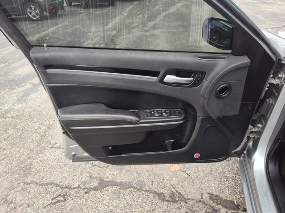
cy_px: 106
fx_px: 189
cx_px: 142
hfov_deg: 73.9
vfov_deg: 58.9
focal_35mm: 23
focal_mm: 5.56
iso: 100
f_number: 1.88
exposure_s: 1/185
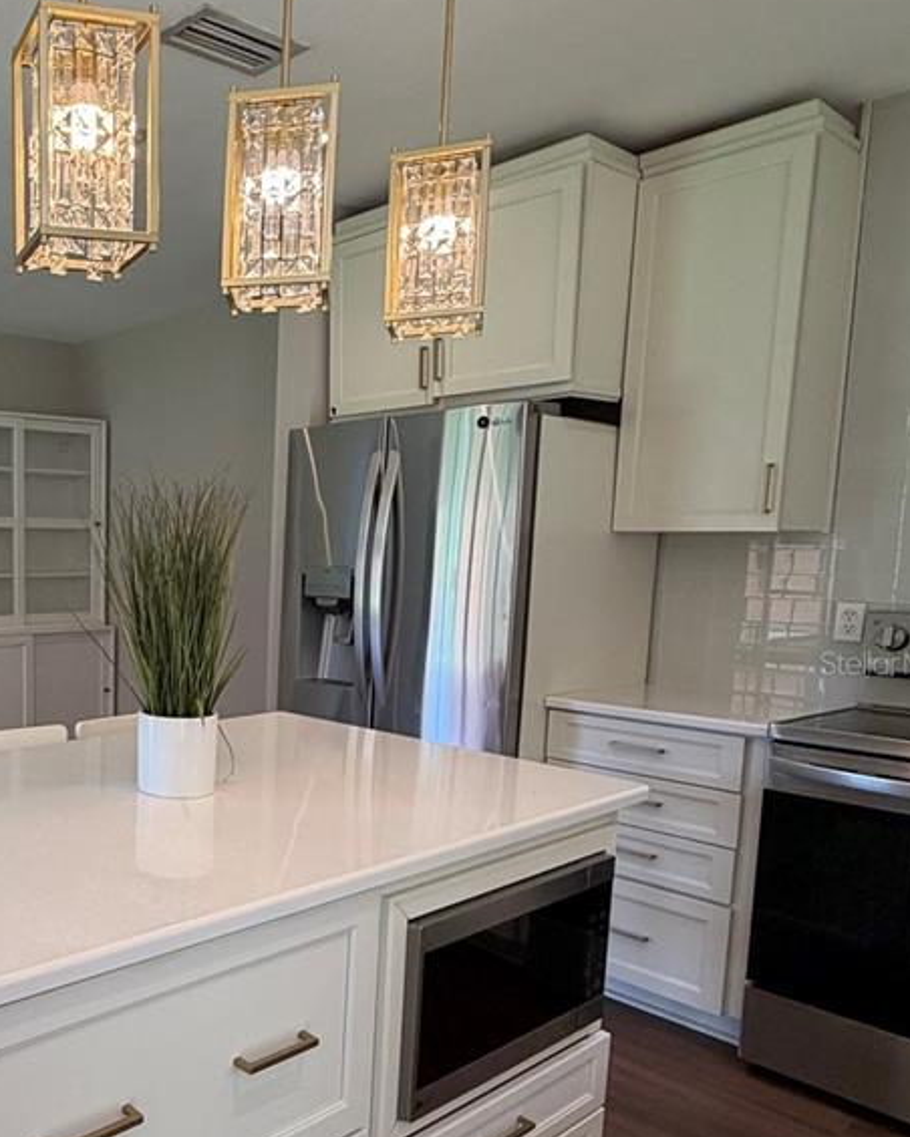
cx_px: 56
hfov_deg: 44.5
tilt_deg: -6.5
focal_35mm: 29
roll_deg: +0.0
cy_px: 662
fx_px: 976
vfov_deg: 60.1
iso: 200
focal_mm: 2.22
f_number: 2.2
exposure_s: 1/120
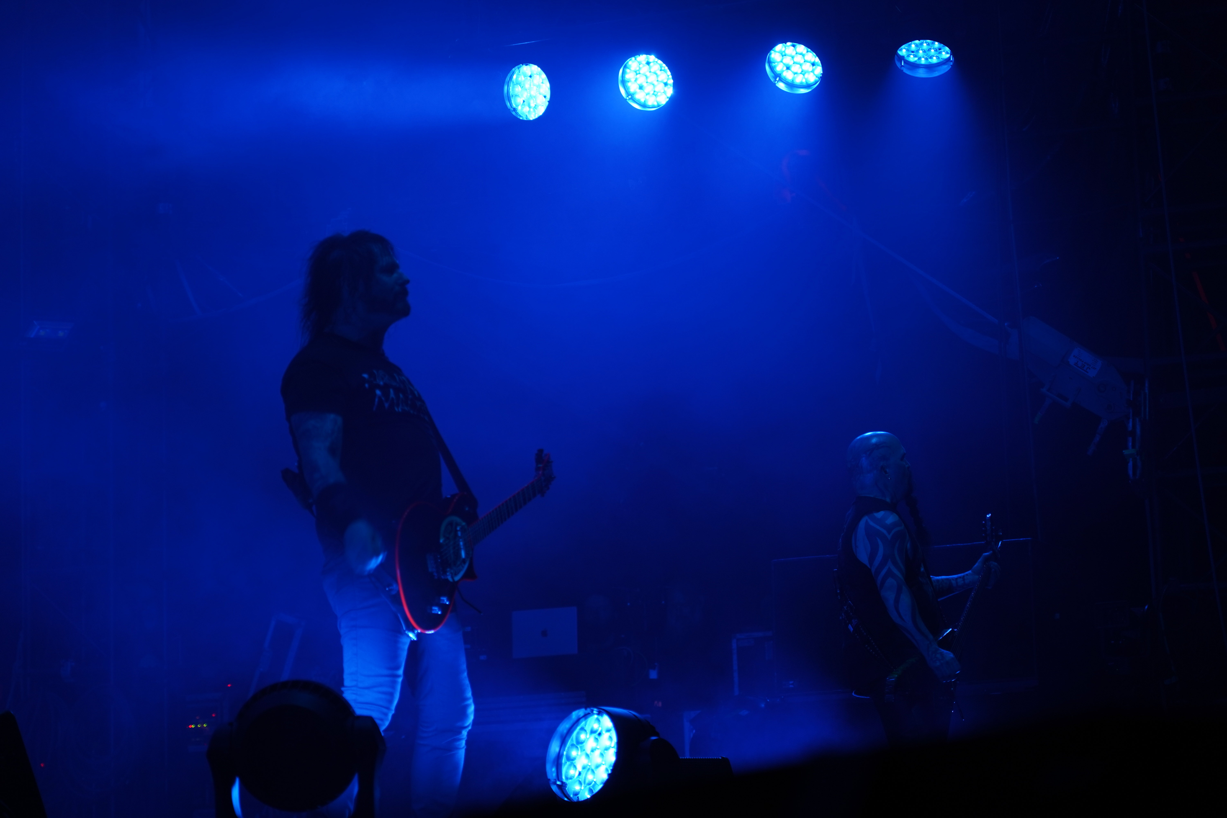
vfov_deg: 13.0
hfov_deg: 19.5
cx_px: 614
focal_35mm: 105
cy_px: 409
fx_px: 3578
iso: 250
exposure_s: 1/125
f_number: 4
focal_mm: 105
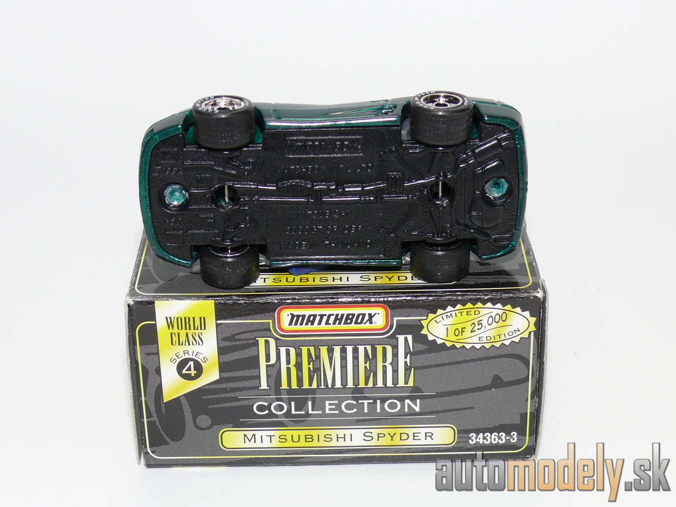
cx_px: 338
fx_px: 1465
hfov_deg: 26.0
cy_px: 254
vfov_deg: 19.6
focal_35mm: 75
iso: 100
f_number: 4
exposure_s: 1/30
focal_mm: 11.4
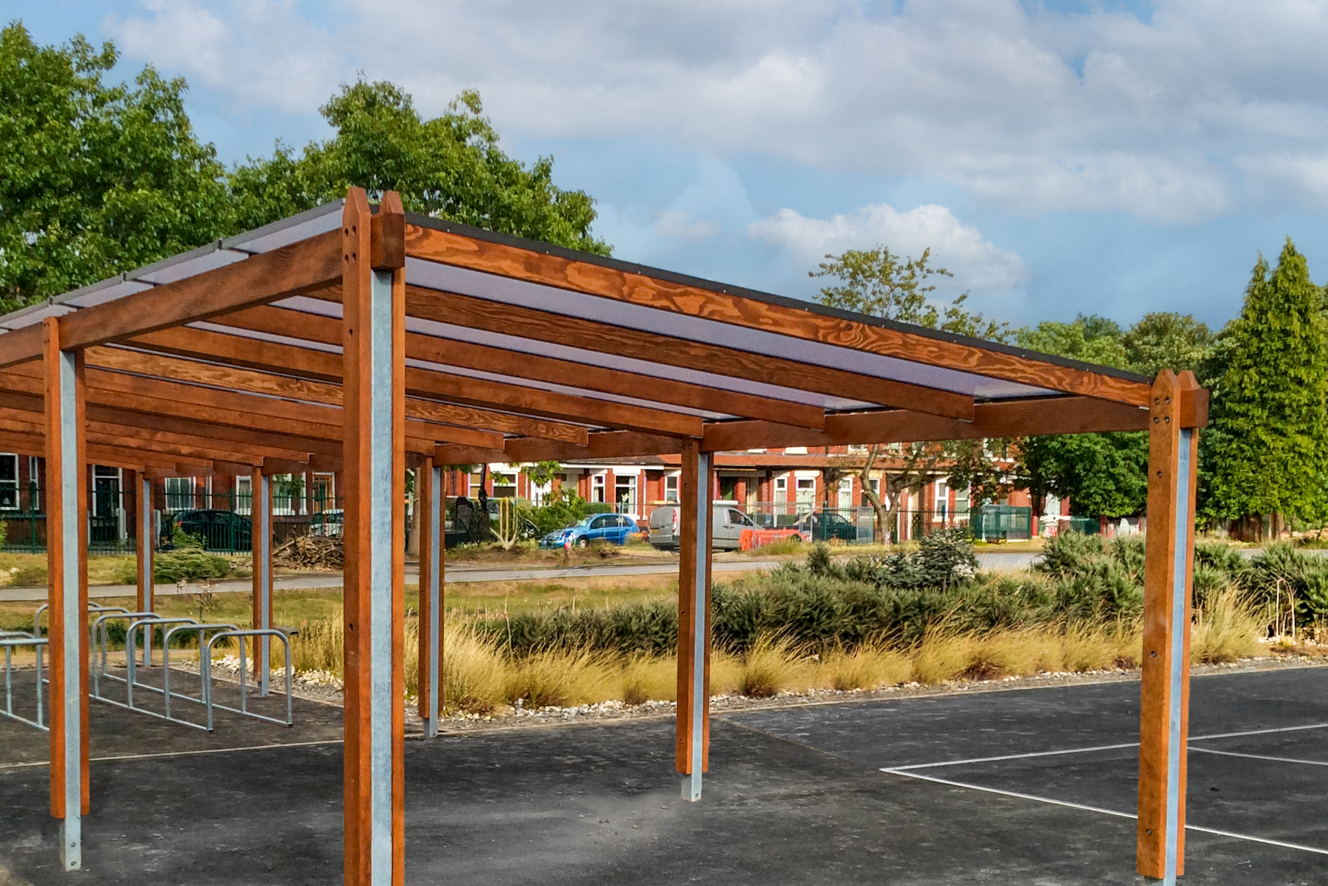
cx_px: 489
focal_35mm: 49
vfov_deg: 27.3
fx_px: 1808
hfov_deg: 40.0
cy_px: 623
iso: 32
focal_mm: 3.3
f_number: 2.4
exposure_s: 1/1100
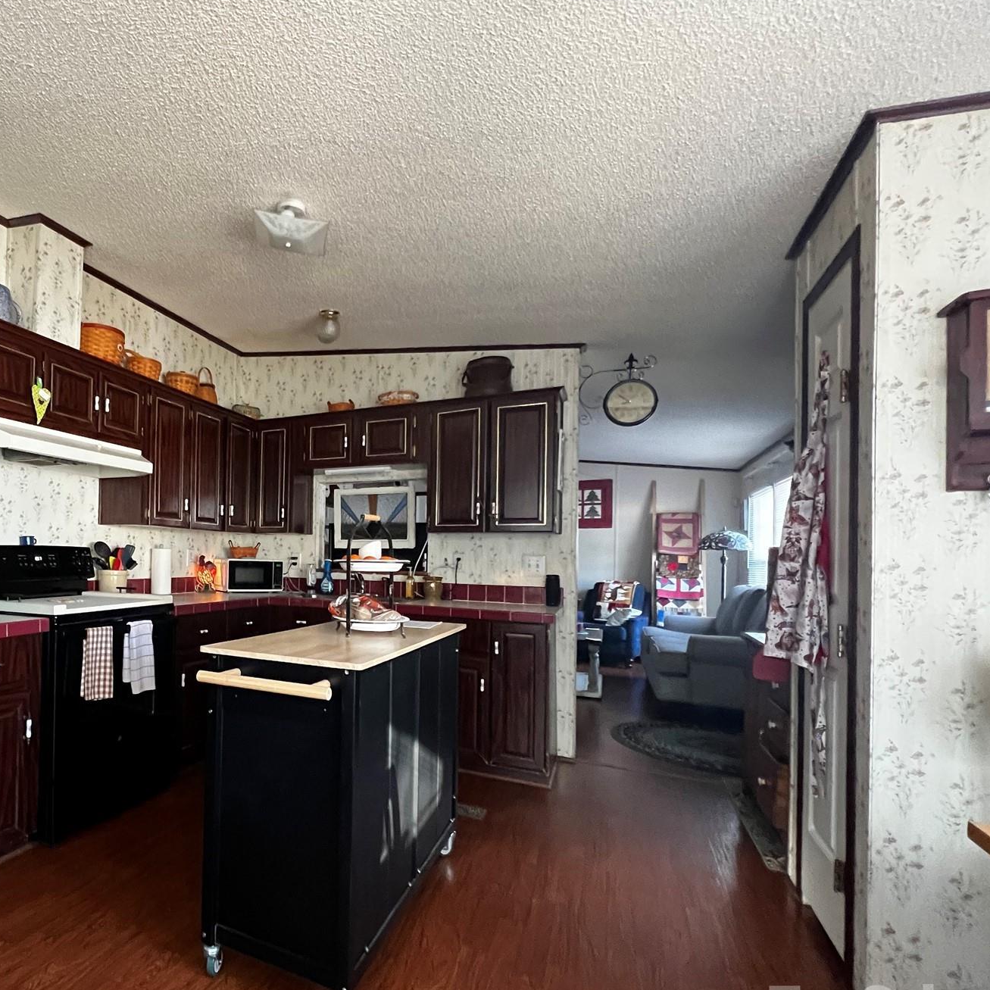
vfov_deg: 80.5
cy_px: 546
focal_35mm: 18
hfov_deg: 74.7
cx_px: 243
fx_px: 582
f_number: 1.8
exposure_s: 1/60
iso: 800
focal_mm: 1.57
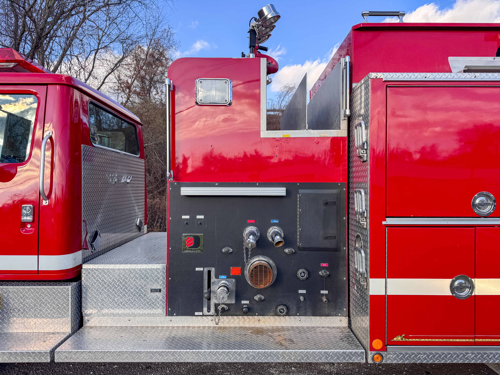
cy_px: 188
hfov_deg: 71.6
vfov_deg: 56.8
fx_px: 347
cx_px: 250
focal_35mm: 24
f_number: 1.8
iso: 80
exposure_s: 1/800
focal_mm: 6.76
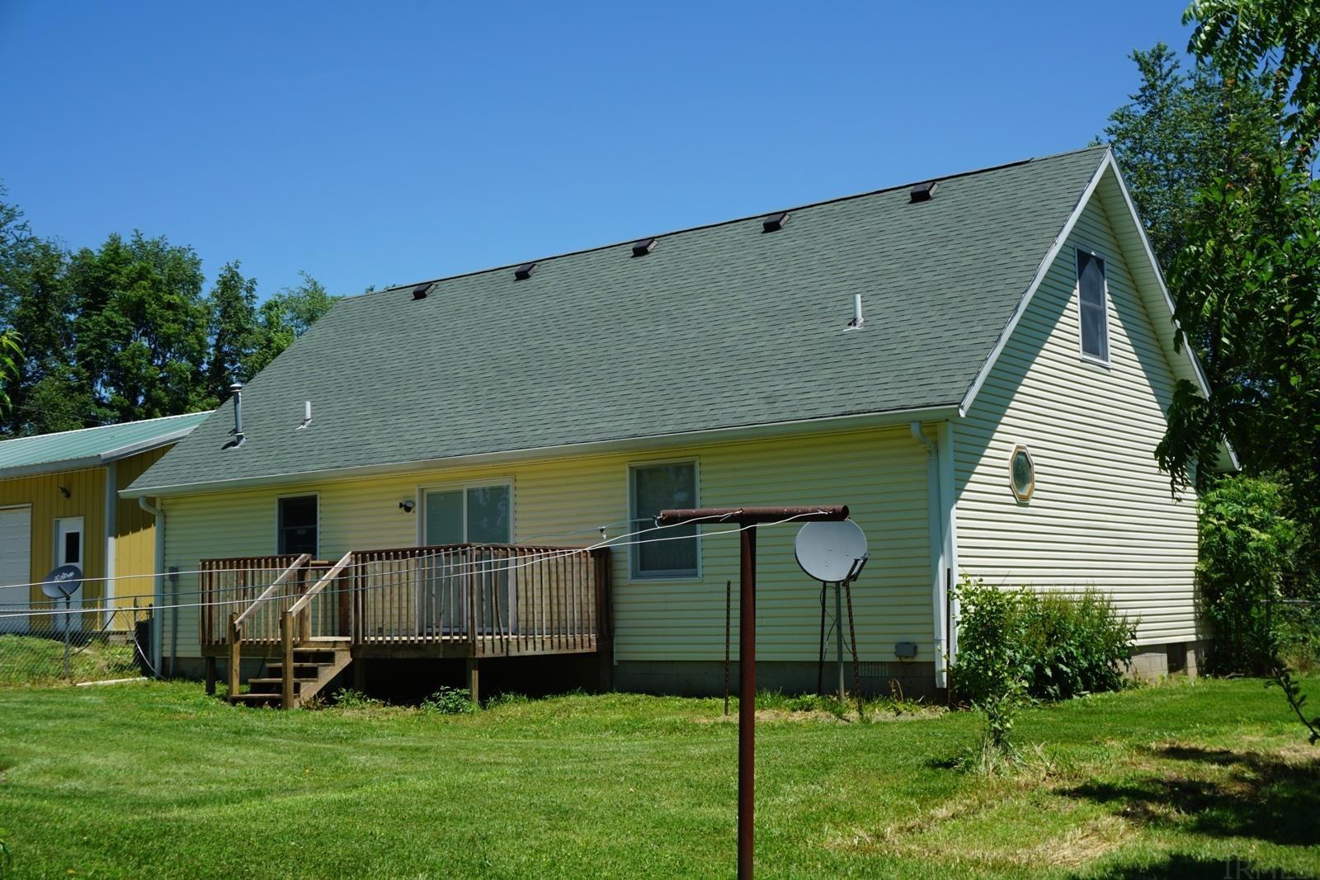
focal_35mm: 42
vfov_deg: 31.9
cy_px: 440
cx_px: 660
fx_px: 1540
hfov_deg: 46.4
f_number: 11
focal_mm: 28
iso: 100
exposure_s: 1/160
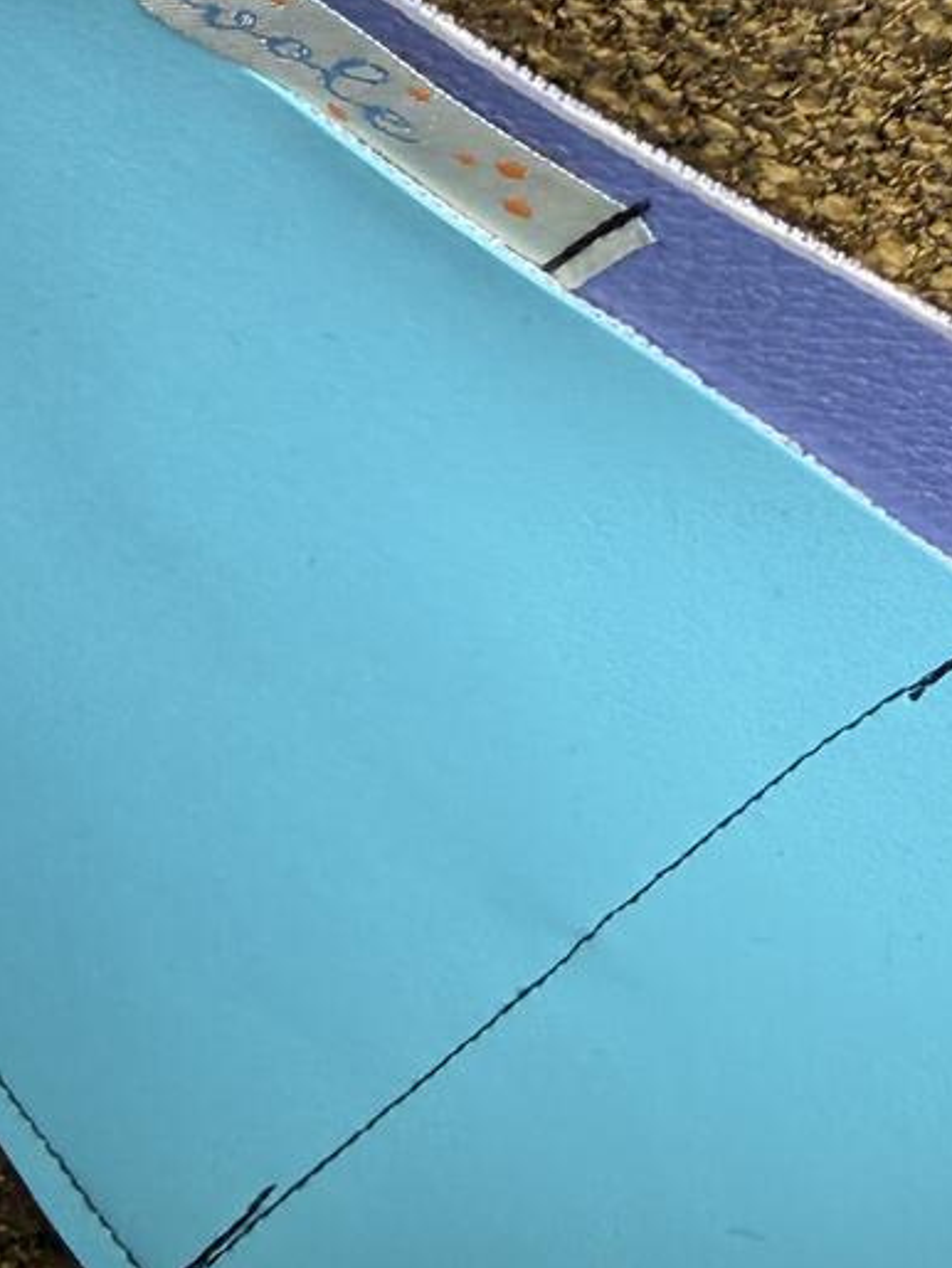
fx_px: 2565
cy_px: 242
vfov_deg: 27.2
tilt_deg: -47.2
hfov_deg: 21.0
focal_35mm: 70
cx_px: 435
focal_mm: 2.22
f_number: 2.2
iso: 40
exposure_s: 1/137
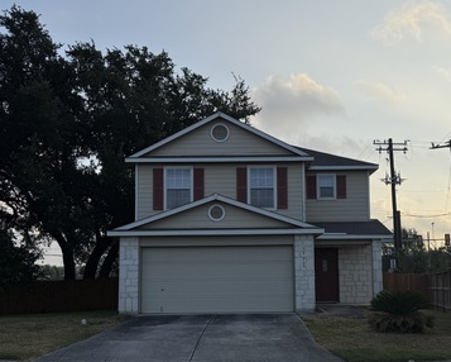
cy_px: 224
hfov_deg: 43.7
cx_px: 249
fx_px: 561
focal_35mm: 42
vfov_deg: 35.5
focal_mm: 6.76
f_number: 1.78
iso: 80
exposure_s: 1/4167
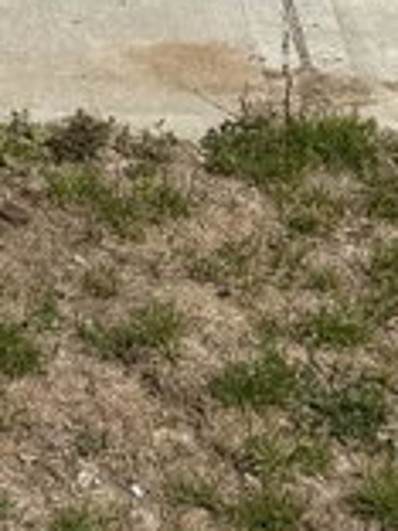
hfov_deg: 8.5
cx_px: -435
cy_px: -597
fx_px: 2514
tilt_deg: -7.7
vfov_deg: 10.8
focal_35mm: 164
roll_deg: -0.1
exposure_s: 1/9091
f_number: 1.78
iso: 80
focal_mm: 6.76
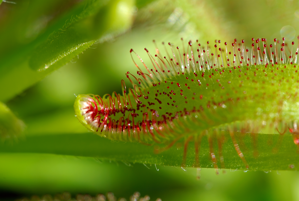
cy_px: 100
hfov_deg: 9.1
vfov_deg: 6.1
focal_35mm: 225
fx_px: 1873
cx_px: 150
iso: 100
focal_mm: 150
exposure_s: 1/90
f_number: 4.8
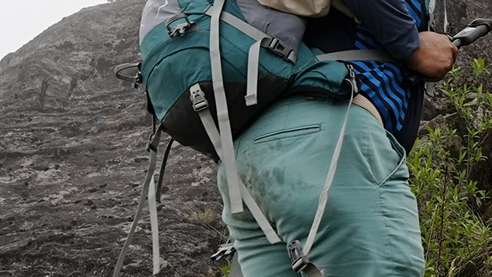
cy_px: 7
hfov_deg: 13.1
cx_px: 881
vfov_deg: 8.1
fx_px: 1944
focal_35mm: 149
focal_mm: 24
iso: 250
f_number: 4
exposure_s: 1/640
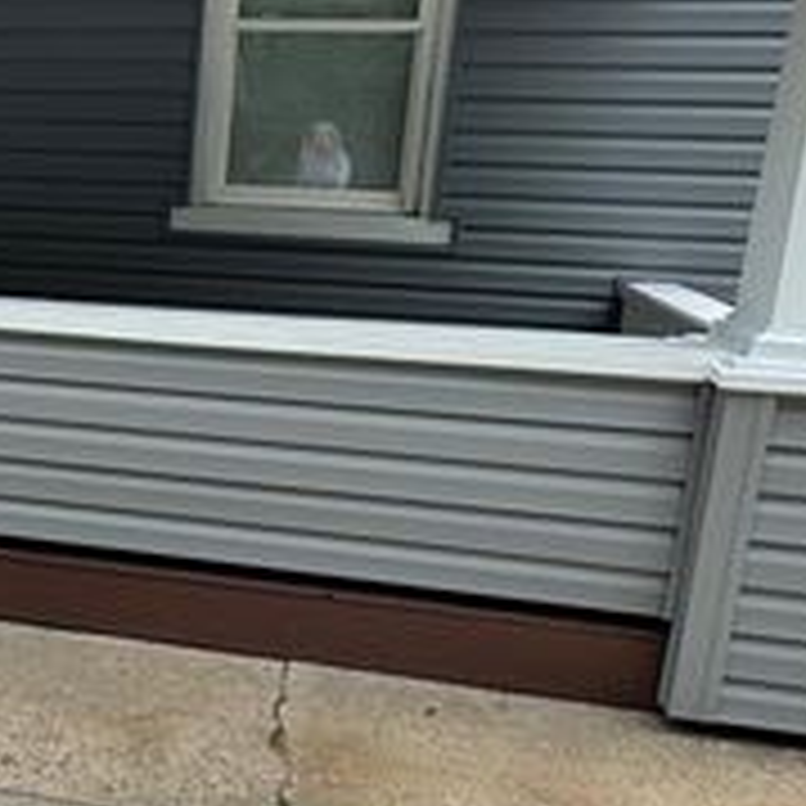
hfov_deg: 32.8
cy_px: 412
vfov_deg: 36.8
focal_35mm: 46
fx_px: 1212
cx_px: -54
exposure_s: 1/548
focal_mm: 2.22
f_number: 2.2
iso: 40
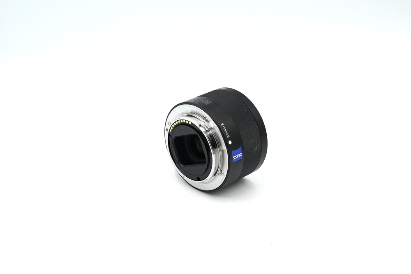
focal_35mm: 70
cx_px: 206
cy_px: 137
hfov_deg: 28.9
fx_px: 798
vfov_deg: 19.4
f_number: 14
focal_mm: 70
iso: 200
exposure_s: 1/50
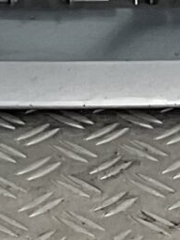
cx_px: 28
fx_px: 2019
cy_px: -549
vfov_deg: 6.1
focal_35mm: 291
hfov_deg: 5.1
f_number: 1.8
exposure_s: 1/325
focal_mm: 3
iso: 16
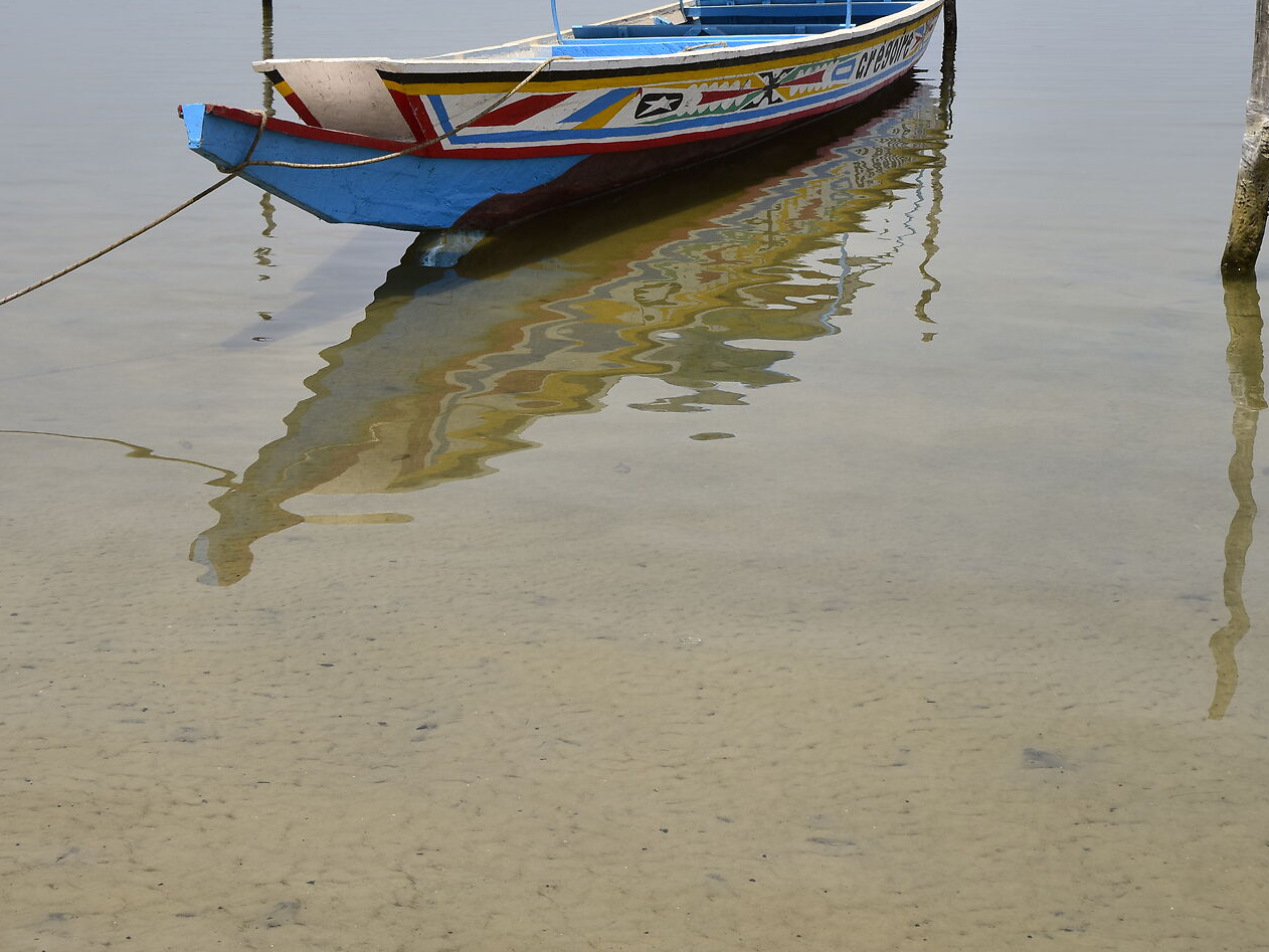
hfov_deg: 30.3
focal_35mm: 64
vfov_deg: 22.8
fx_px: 2347
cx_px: 677
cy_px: 294
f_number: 10
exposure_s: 1/400
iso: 100
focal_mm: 35
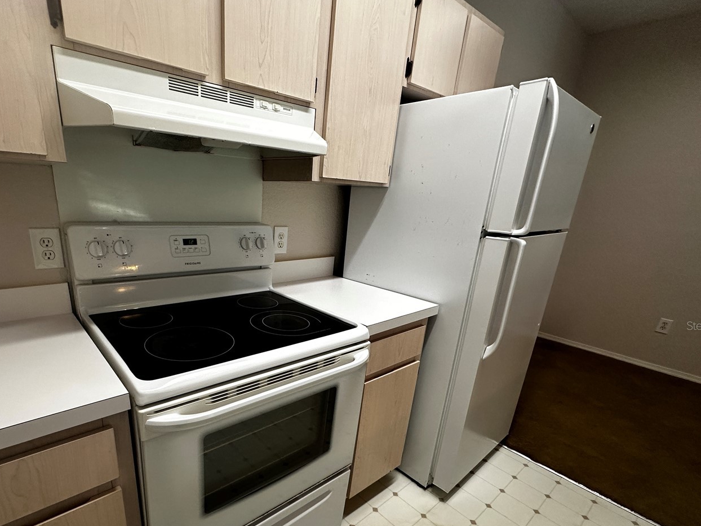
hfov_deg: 86.9
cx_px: 289
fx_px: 365
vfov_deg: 70.6
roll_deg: -3.3
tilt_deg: -19.9
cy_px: 325
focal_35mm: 18
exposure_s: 1/120
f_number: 2.2
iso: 200
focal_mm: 2.22
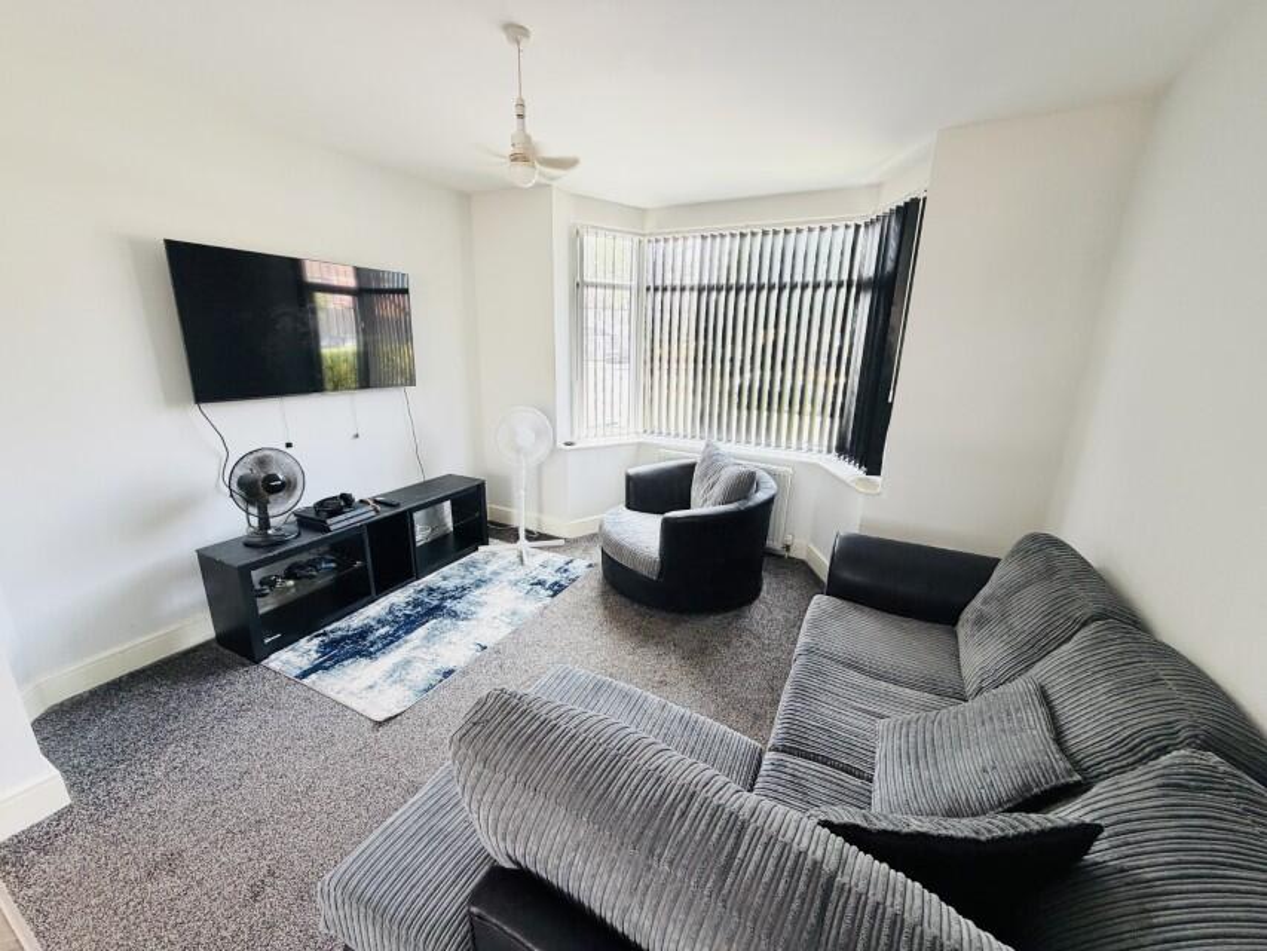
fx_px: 512
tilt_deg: -15.1
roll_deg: -1.5
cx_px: 634
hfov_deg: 102.1
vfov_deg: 85.7
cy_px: 476
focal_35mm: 14
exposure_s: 1/121
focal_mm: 2.22
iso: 160
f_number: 2.2
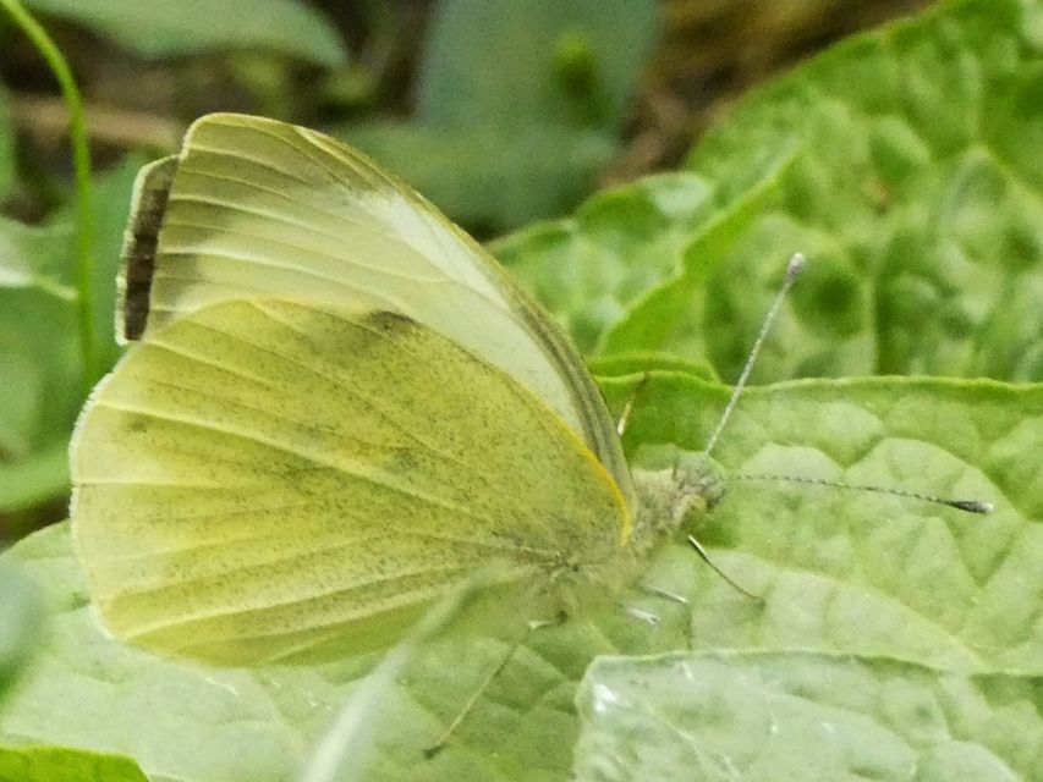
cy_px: 391
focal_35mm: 183
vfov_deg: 8.1
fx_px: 5515
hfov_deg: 10.8
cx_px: 522
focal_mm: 32.7
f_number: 5.5
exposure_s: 1/80
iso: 1250
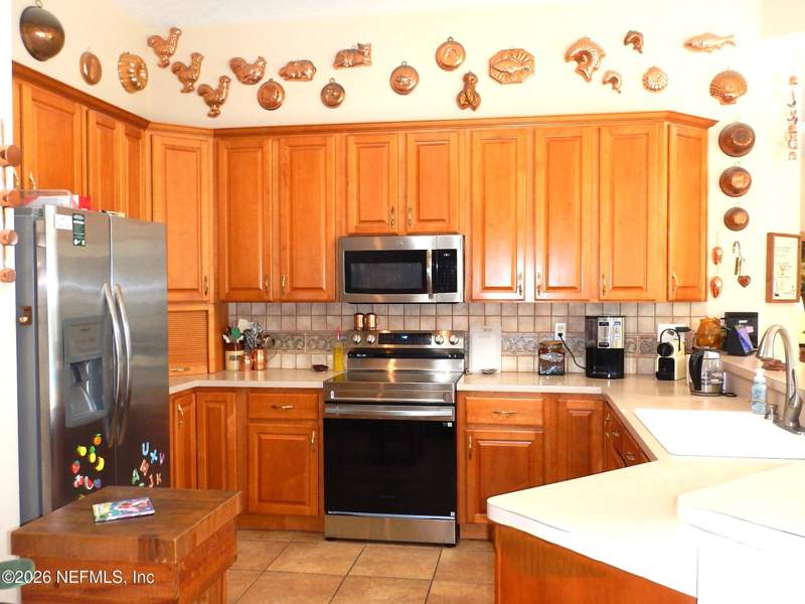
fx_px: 721
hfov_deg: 58.4
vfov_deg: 45.4
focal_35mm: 31
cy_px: 302
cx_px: 402
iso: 220
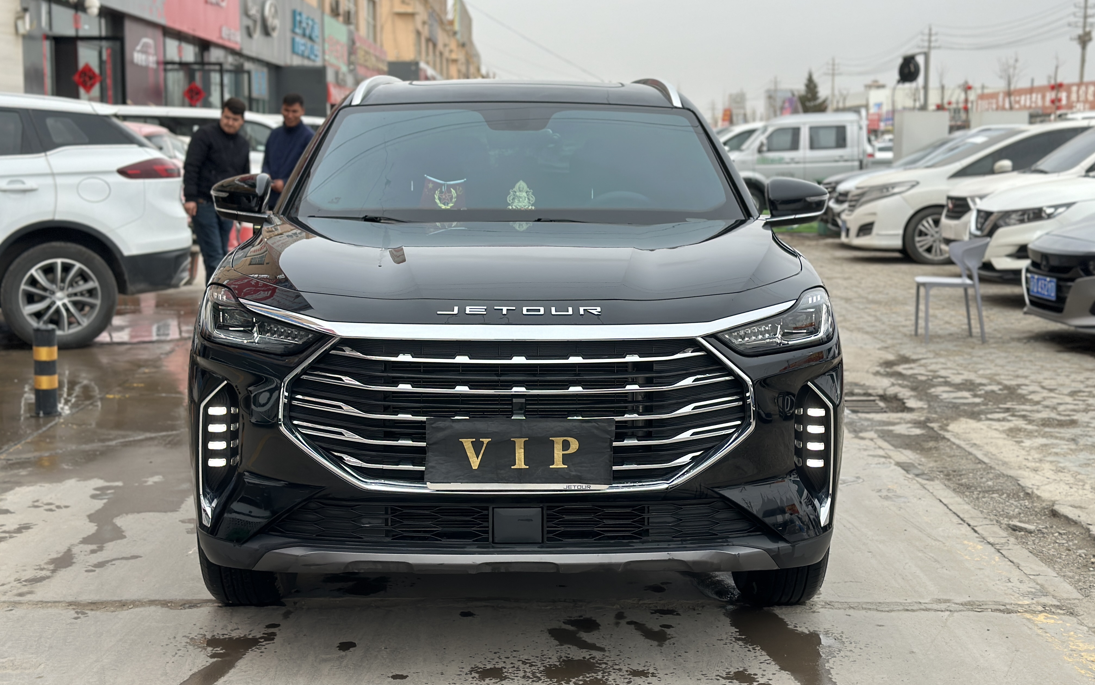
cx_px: 548
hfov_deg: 39.6
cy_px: 307
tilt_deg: -6.8
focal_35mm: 51
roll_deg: -0.9
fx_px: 1522
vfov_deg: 25.3
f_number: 1.78
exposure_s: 1/1992
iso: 80
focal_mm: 6.86
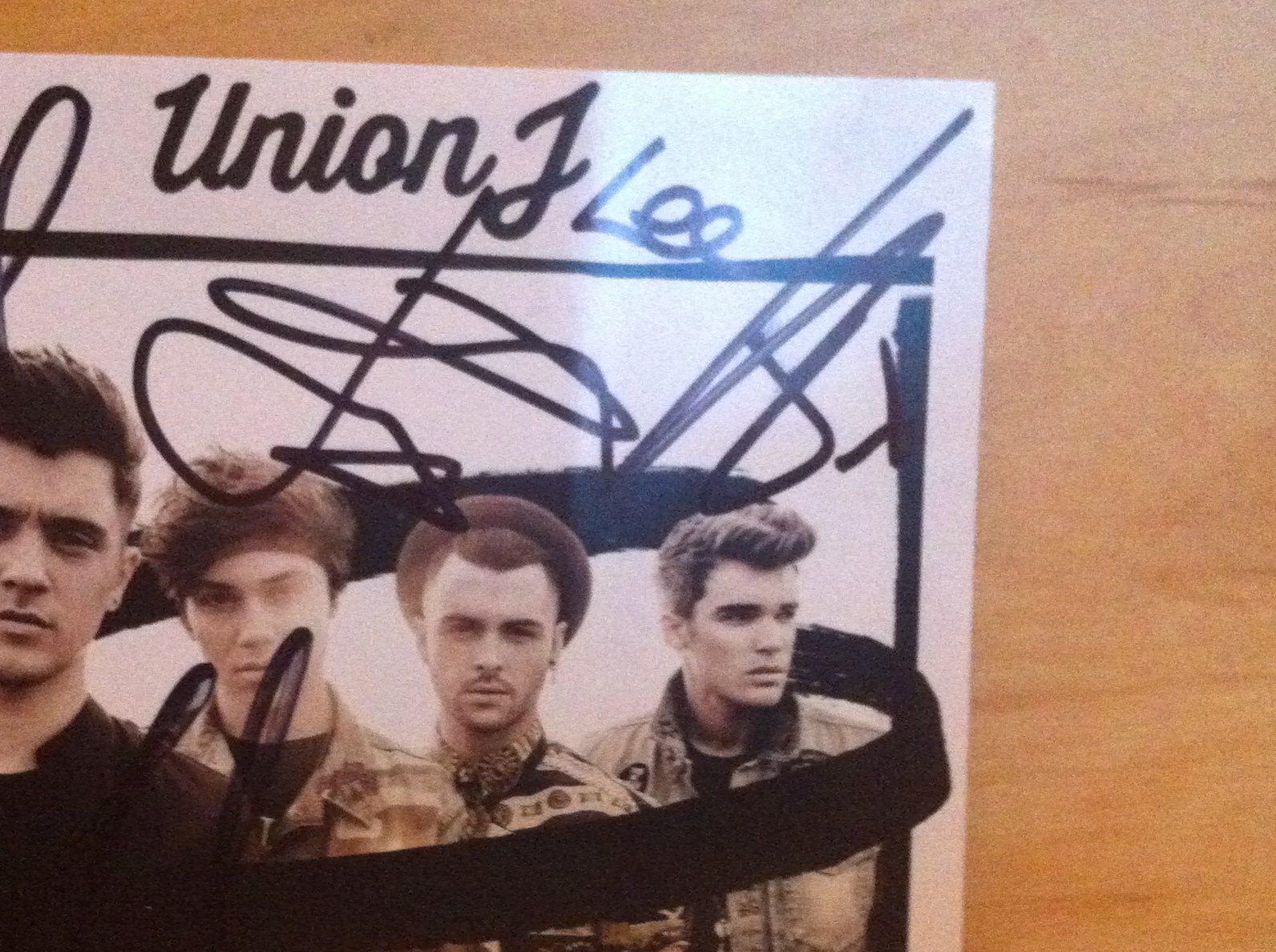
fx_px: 2098
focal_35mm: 57
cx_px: 507
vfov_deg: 25.4
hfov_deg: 33.7
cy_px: 669
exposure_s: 1/15
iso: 800
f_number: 2.8
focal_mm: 3.85
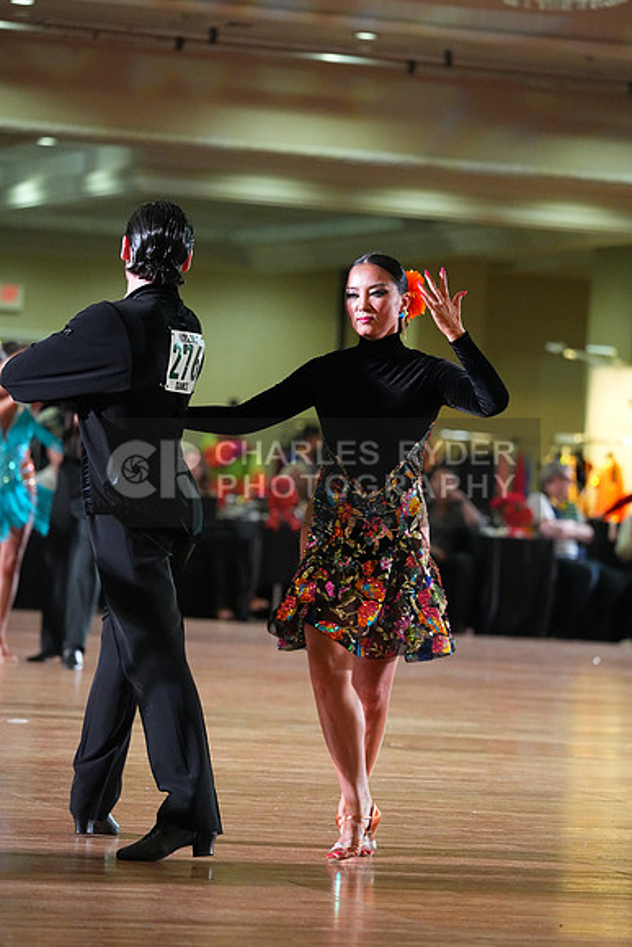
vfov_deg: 11.9
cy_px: 474
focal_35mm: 172
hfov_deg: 8.0
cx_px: 316
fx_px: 4526
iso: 8000
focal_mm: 172
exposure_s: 1/400
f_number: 4
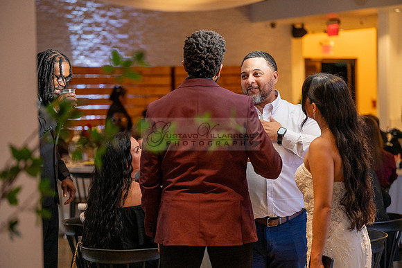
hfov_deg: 23.4
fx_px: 972
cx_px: 201
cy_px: 134
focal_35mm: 87
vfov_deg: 15.7
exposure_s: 1/320
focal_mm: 87
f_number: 2.8
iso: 1600
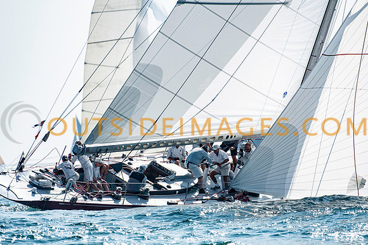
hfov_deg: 3.4
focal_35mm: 600
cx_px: 184
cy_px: 122
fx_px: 6134
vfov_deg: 2.3
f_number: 5.6
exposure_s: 1/4000
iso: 400
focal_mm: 400
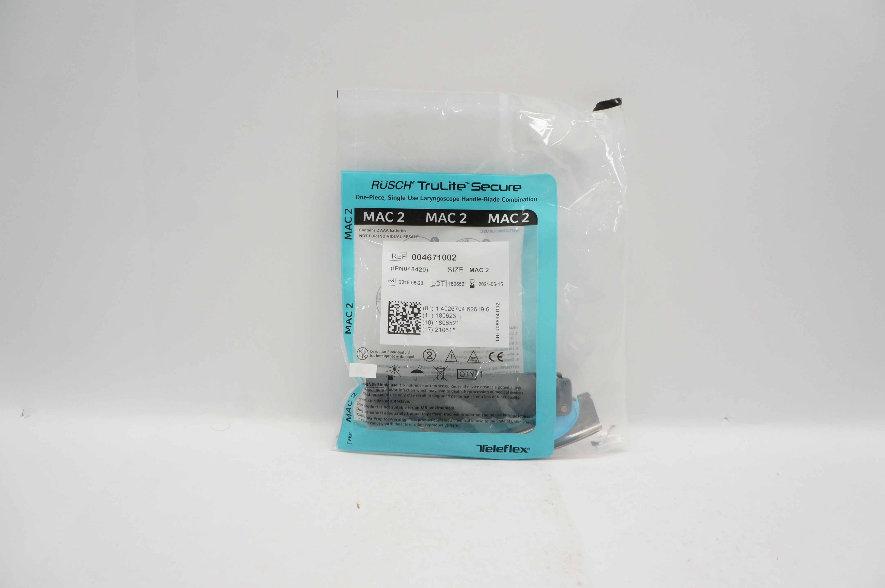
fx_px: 663
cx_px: 442
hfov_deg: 67.4
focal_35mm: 27
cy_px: 294
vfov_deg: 47.8
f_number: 6.3
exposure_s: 1/160
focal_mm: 18
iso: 800
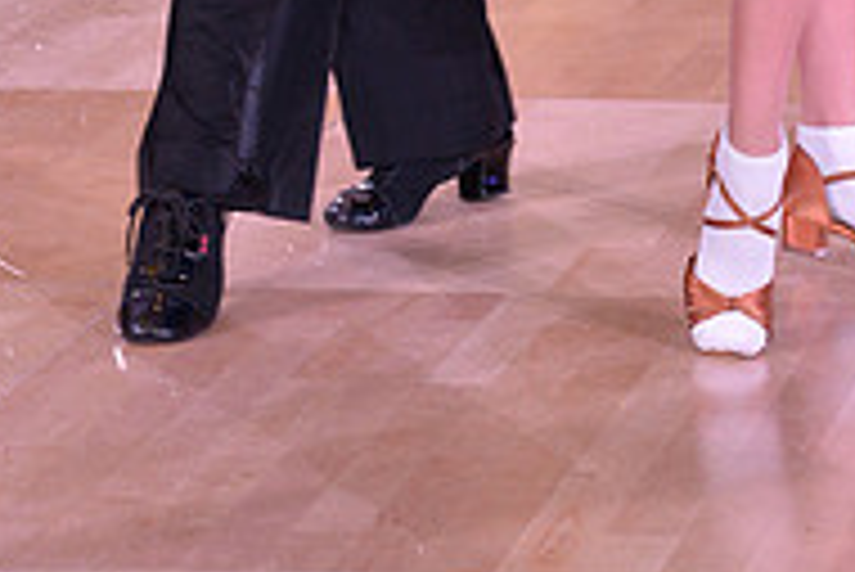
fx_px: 5942
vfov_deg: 5.4
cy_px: -662
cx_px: 556
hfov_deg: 8.2
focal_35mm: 250
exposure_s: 1/250
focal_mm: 82
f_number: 5.6
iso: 1600
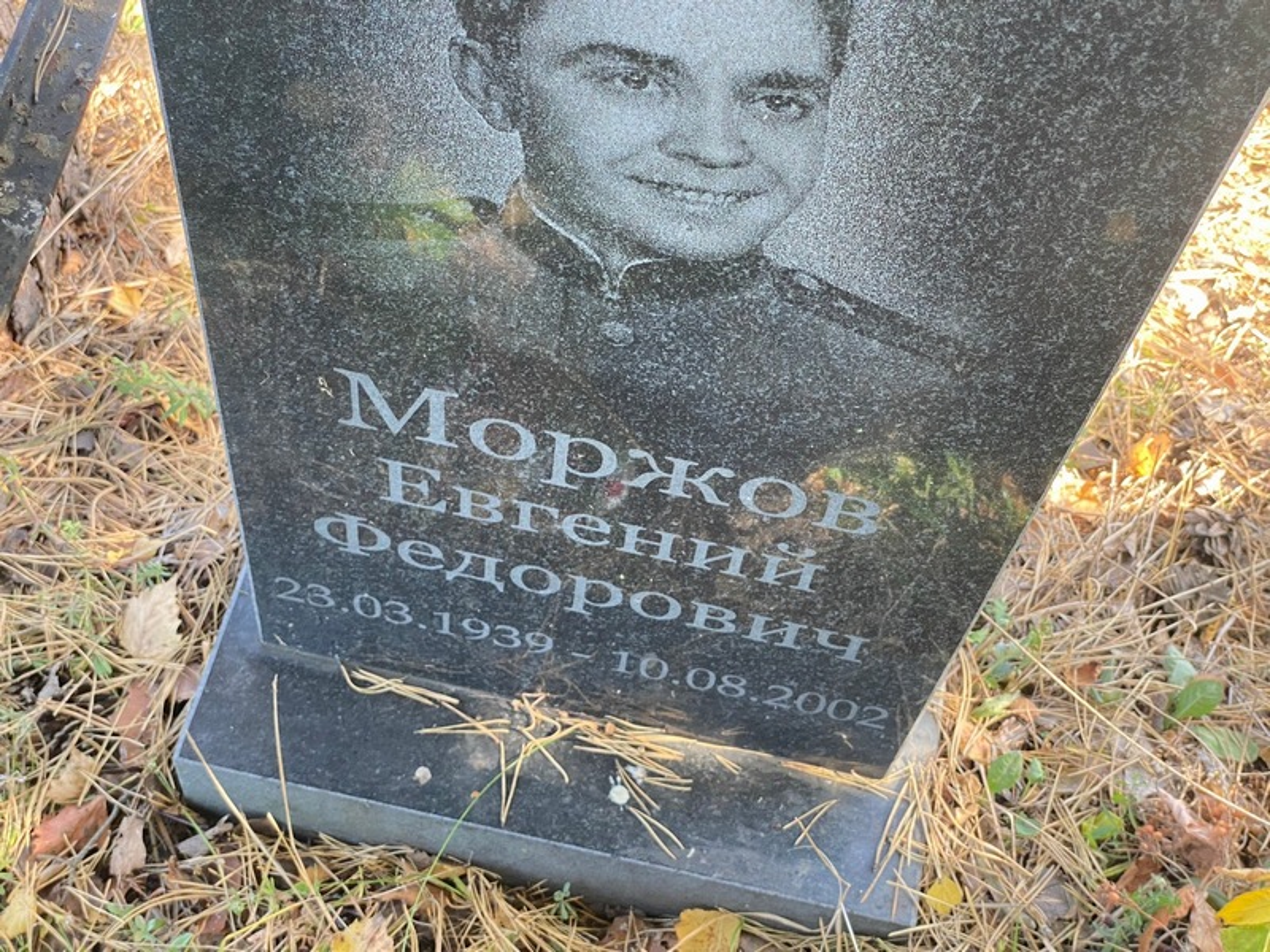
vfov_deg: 28.0
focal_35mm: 52
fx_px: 1908
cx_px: 635
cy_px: 476
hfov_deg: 36.8
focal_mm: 6
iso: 80
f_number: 2
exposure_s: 1/121
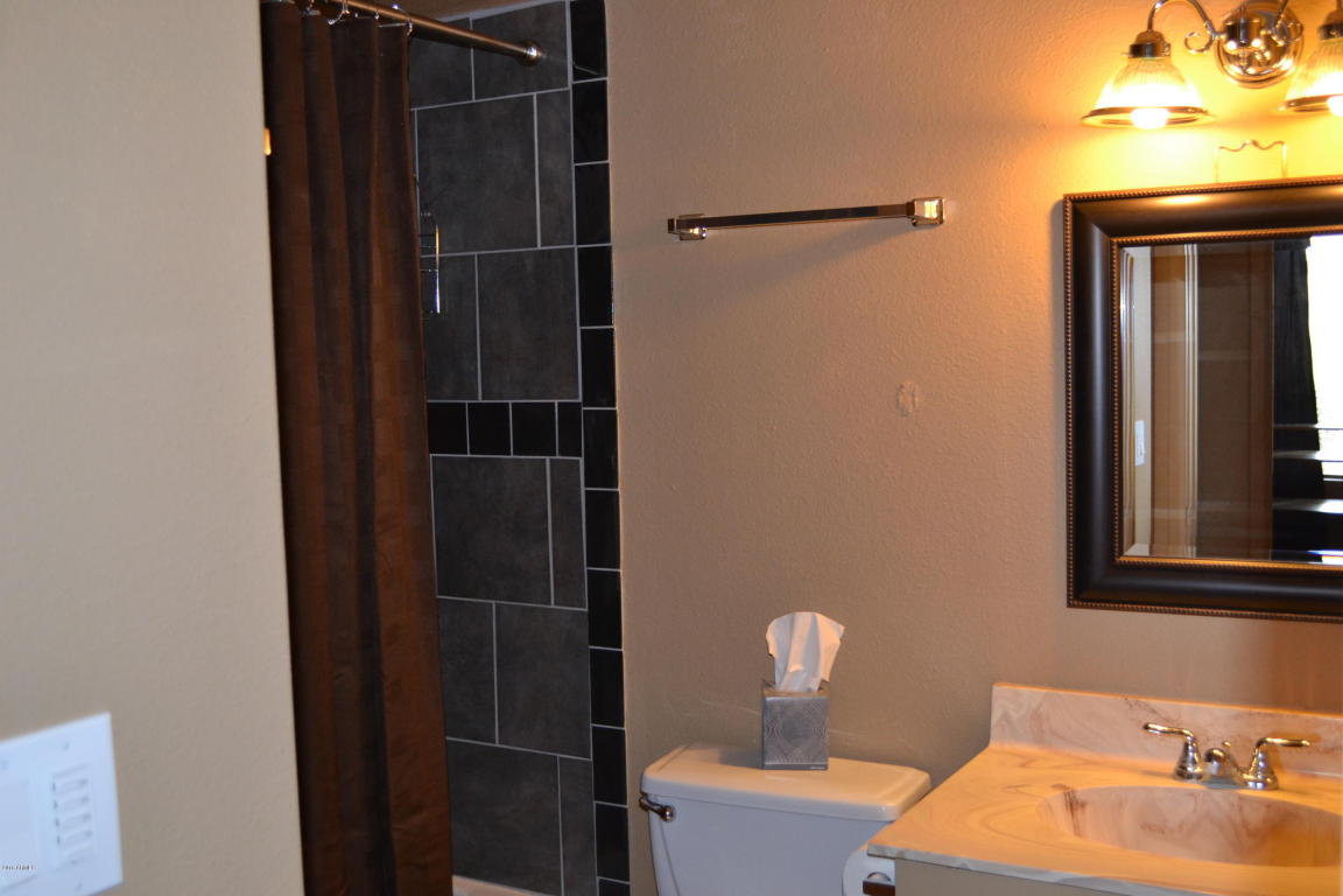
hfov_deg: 53.1
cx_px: 672
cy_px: 448
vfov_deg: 36.9
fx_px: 1343
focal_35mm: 36
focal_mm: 24
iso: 1000
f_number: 4
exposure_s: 1/60
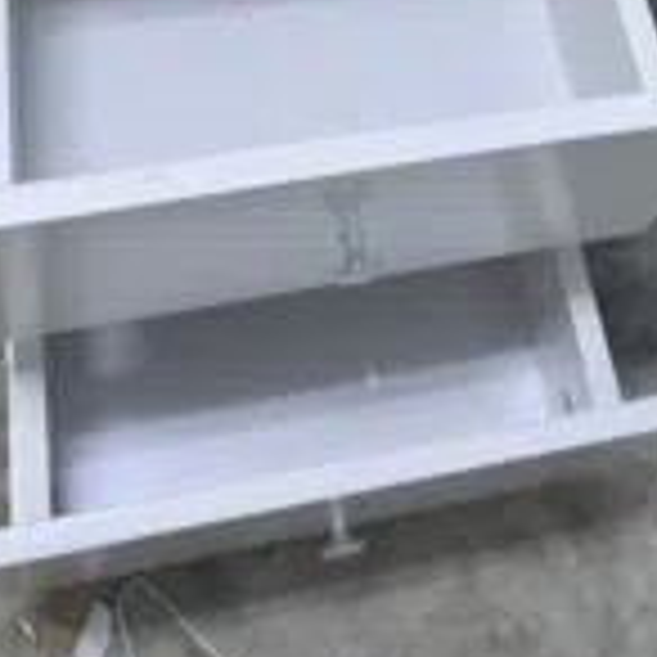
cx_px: 423
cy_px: -180
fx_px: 1245
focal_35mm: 58
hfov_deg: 29.4
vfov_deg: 25.7
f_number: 1.78
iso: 320
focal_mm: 6.76
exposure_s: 1/60
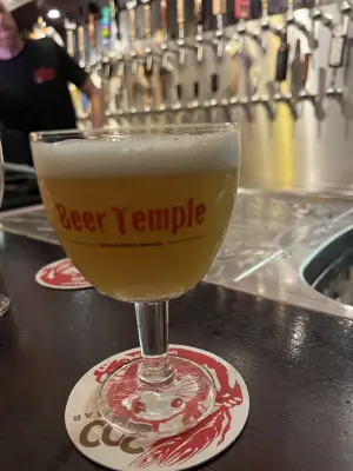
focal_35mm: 26
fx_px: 354
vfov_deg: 67.3
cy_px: 236
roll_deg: +2.5
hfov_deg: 53.1
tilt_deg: -16.9
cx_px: 176
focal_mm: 5.1
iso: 640
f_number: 1.6
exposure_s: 1/33
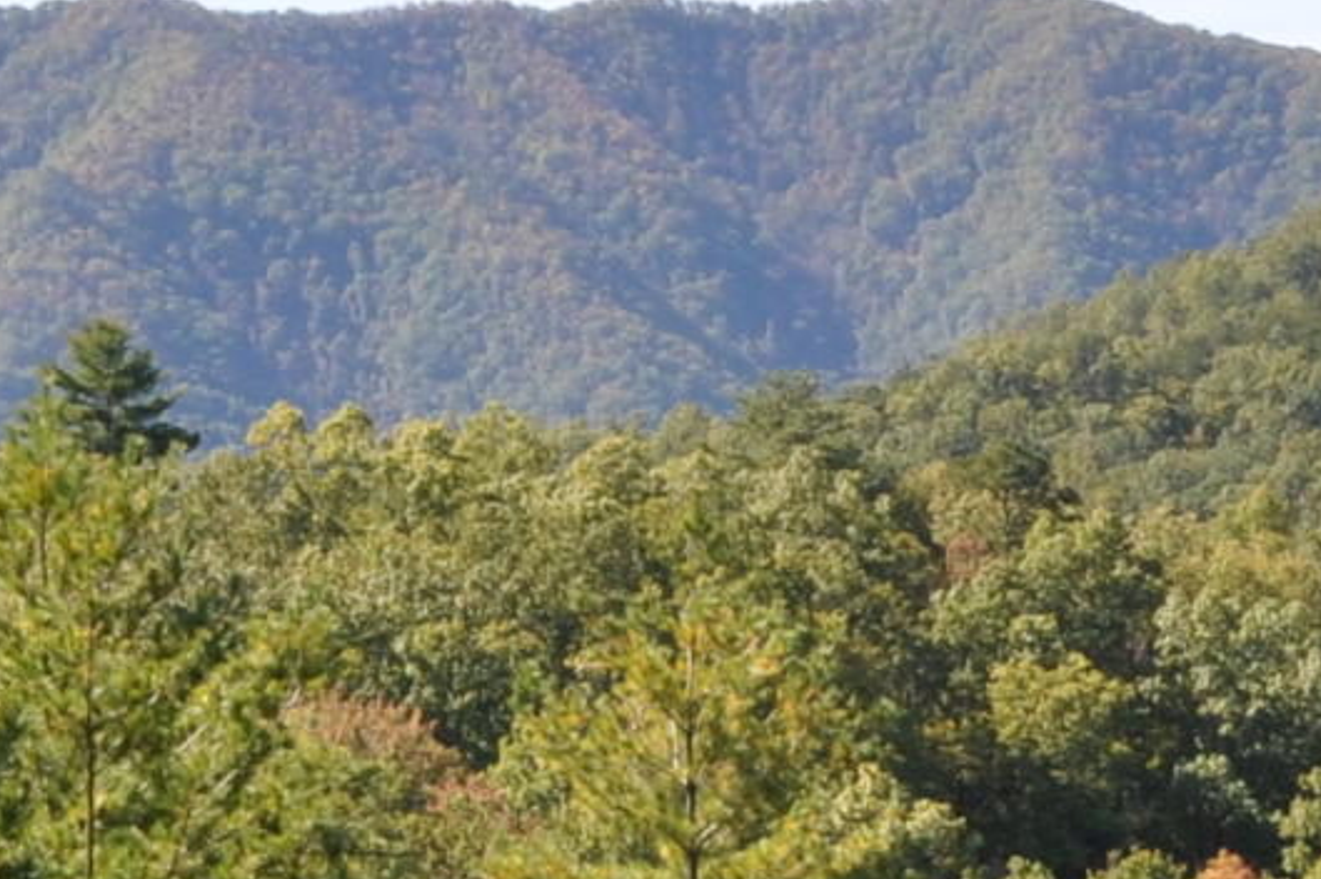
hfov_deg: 10.1
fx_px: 7481
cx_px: 976
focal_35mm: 204
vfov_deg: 6.7
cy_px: 619
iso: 200
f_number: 8
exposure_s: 1/200
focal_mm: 24
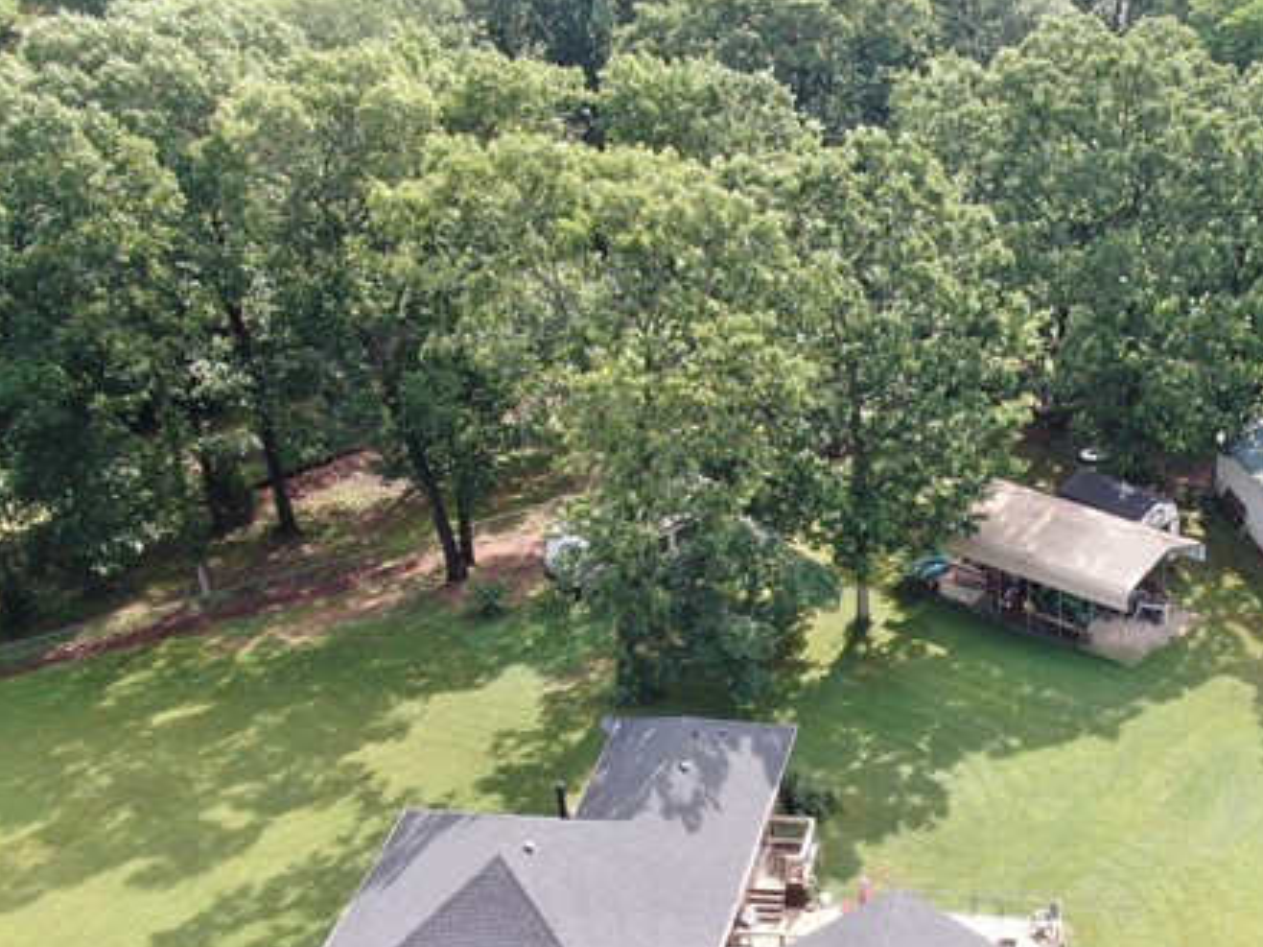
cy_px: 797
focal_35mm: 56
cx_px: 1027
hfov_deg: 33.3
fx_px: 2043
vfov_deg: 25.5
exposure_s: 1/240
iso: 100
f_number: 2.8
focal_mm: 4.39
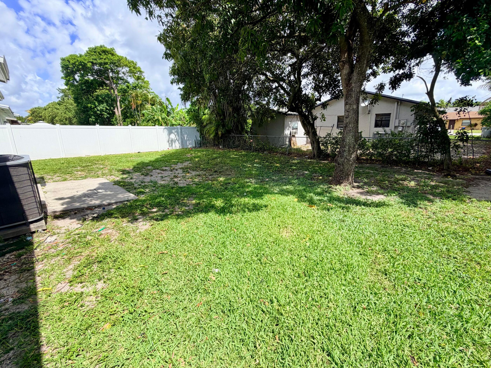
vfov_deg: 81.7
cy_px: 175
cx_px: 249
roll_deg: +0.8
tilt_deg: -12.5
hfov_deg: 98.2
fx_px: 213
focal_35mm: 15
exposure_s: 1/770
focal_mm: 2.22
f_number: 2.2
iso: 32
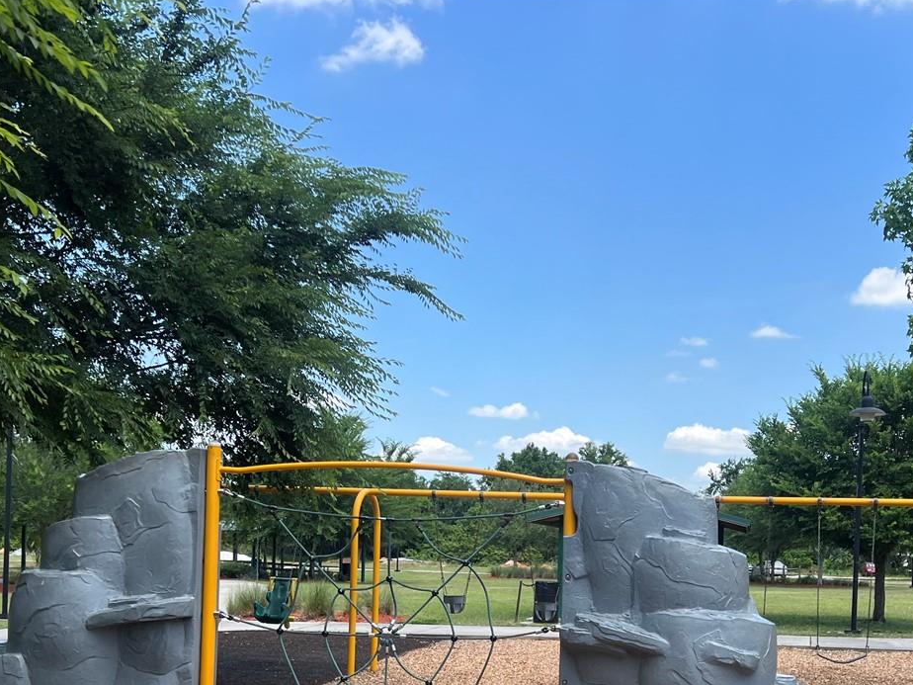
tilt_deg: -0.9
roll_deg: -4.0
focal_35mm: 45
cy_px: 583
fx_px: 1187
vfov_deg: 31.1
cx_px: 547
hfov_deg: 41.9
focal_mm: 5.7
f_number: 1.5
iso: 50
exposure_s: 1/1972
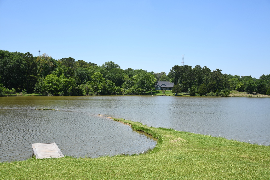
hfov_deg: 51.9
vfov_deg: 35.9
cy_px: 90
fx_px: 277
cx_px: 138
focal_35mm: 37
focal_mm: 24
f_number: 3.8
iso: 200
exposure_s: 1/1600
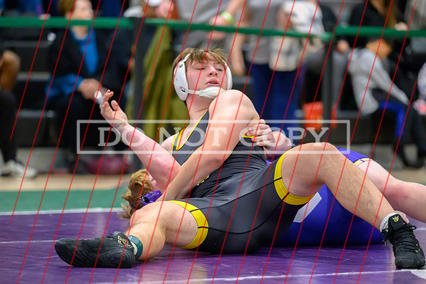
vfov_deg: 6.7
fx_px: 2425
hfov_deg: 10.0
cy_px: 165
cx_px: 210
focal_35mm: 205
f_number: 2.8
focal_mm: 175
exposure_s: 1/640
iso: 8000
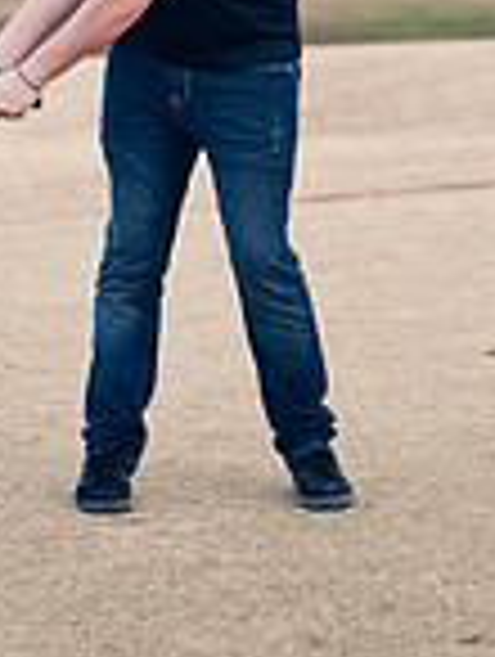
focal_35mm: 148
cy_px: -166
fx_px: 2814
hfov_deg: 10.1
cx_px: 209
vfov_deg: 12.9
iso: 200
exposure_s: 1/500
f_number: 2.2
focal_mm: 50
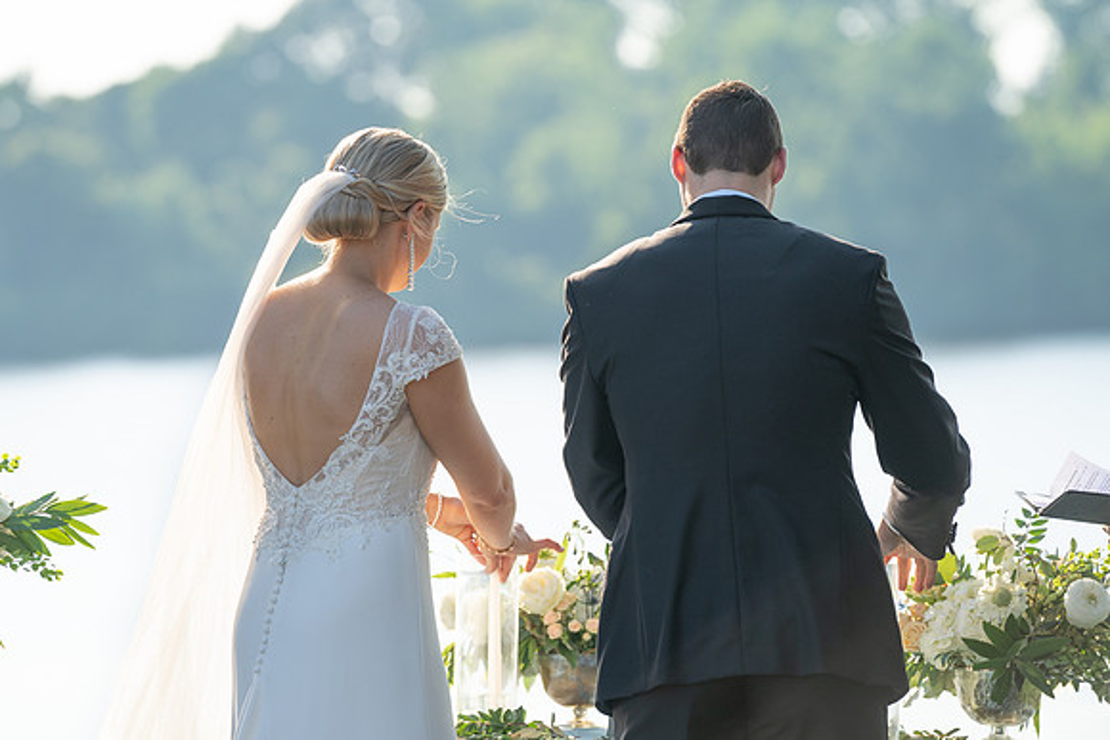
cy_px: 433
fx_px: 7315
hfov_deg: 8.7
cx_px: 477
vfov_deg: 5.8
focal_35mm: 237
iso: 100
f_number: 4
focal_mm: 200
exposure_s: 1/640
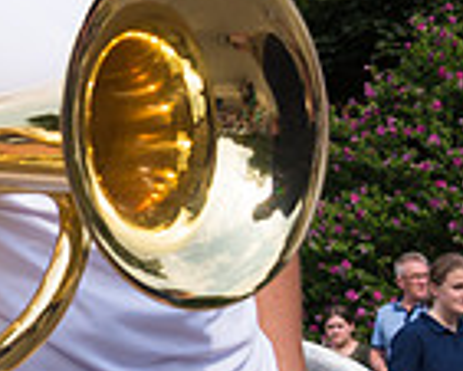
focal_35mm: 147
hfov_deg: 12.2
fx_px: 2016
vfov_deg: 10.5
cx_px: -315
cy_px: 189
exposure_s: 1/500
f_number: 6.3
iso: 80
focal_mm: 38
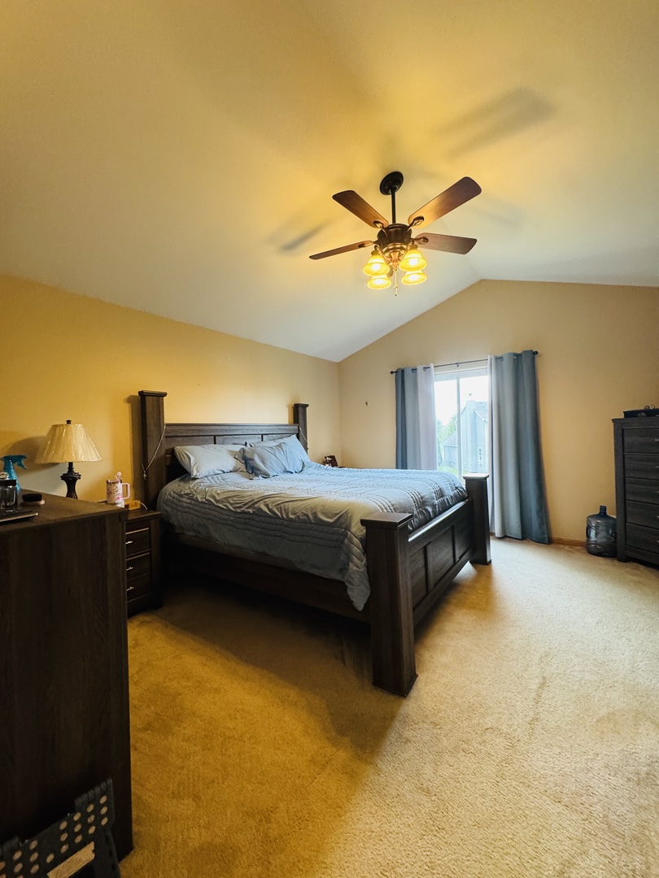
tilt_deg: -1.1
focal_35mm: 14
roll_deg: +2.2
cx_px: 330
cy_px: 439
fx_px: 355
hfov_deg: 85.7
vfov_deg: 102.1
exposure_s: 1/60
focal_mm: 2.22
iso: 400
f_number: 2.2
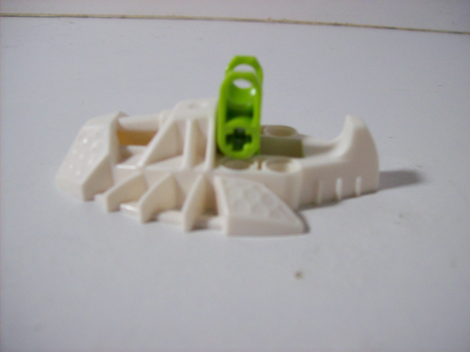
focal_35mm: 36
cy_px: 176
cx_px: 235
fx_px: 489
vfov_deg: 39.6
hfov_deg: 51.4
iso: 151
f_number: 2.7
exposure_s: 1/64
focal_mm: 6
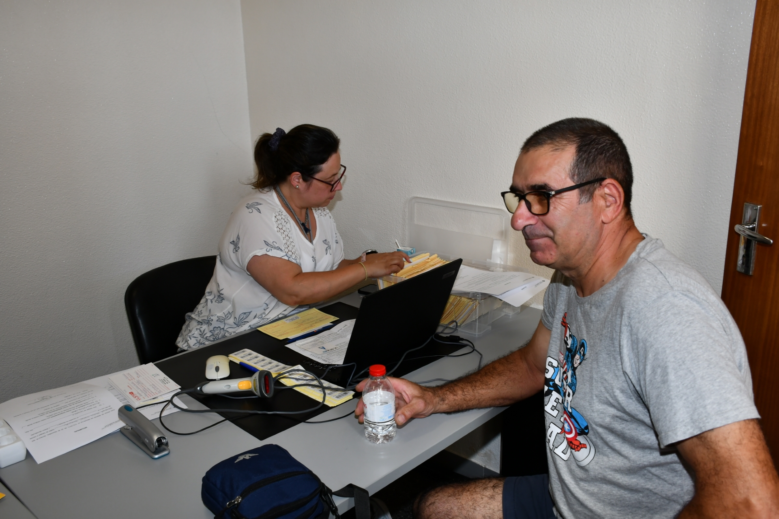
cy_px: 260
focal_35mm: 30
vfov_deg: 43.6
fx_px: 649
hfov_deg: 61.9
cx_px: 390
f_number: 5.6
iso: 200
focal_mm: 20
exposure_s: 1/60
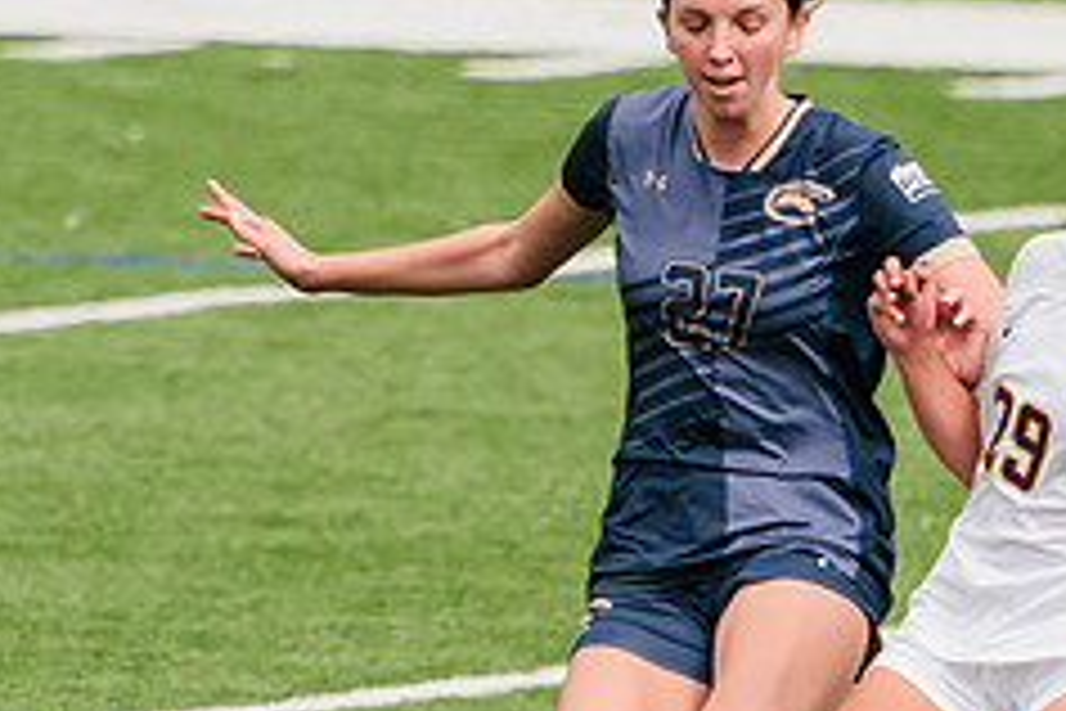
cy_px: 430
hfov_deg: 1.2
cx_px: 556
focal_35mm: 1703
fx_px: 50424
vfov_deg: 0.8
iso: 400
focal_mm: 600
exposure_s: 1/1600
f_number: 6.3
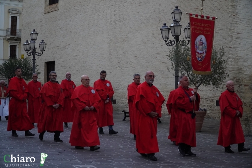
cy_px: 84
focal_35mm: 64
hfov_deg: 31.2
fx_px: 452
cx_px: 126
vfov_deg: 21.1
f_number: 4
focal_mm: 43
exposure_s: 1/640
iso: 2000
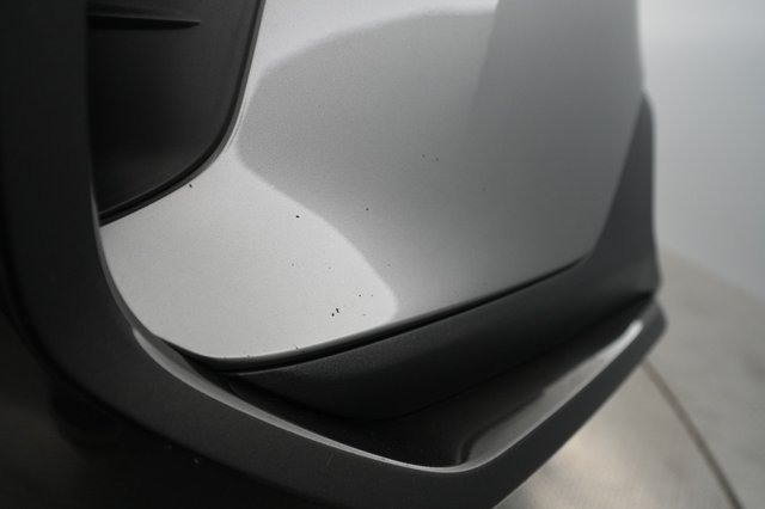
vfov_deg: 46.4
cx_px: 382
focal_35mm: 28
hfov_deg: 65.5
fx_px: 595
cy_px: 254
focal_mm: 28
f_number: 4.5
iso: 2500
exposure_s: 1/100
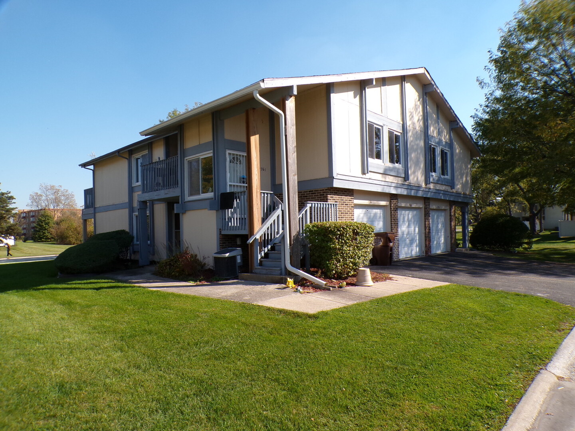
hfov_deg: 71.6
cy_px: 216
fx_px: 399
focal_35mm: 24
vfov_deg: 56.8
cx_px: 288
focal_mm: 4.3
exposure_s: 1/480
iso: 100
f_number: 4.4
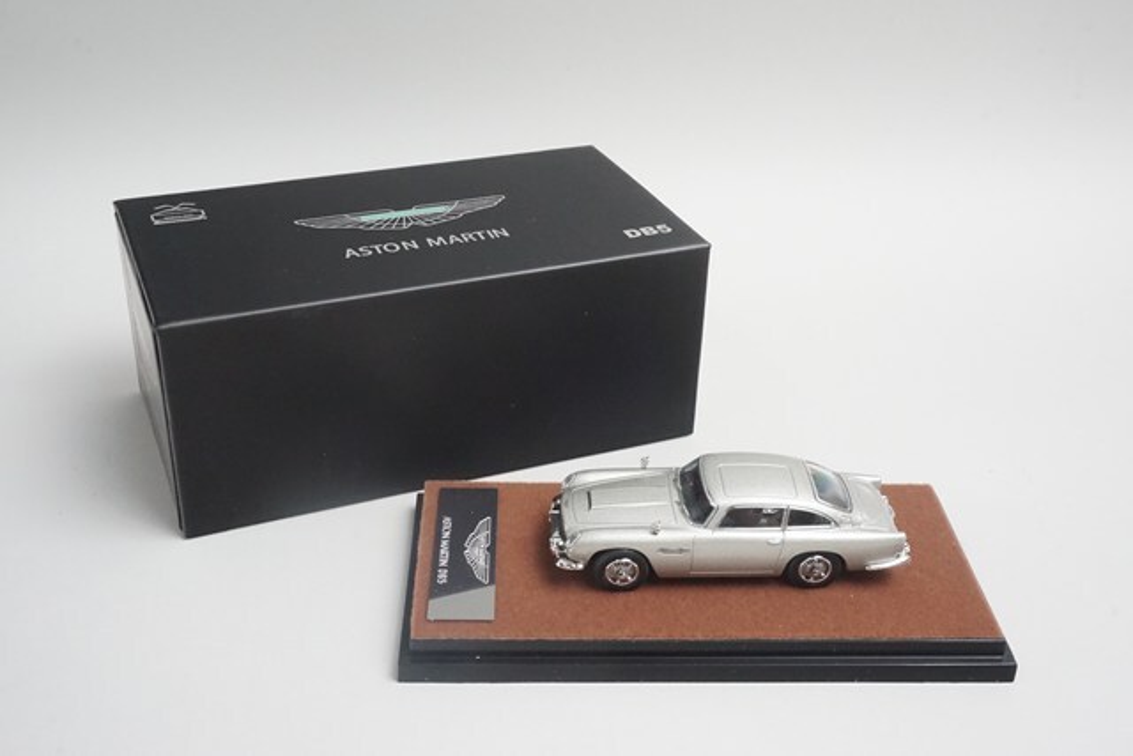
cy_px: 378
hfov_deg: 46.4
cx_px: 566
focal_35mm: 42
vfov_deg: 31.9
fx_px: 1322
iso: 3200
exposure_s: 1/15
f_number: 18
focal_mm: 28
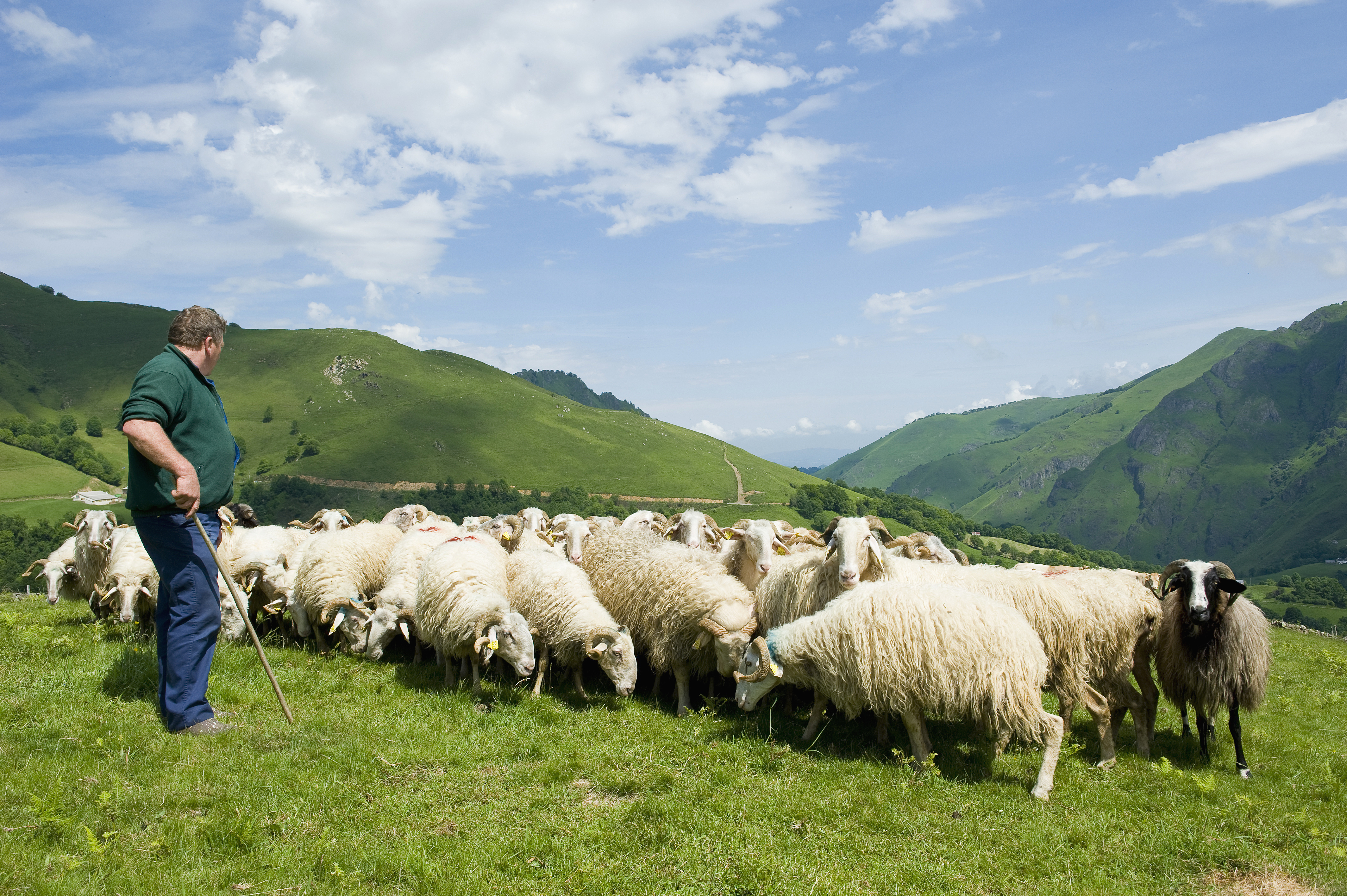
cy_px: 448
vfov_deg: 44.9
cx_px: 674
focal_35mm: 29
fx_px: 1084
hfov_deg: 63.7
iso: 250
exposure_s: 1/500
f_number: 11
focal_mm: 29
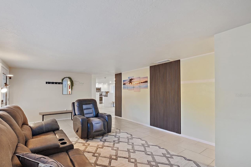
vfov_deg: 76.9
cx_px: 96
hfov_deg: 98.5
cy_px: 95
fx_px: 105
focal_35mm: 15
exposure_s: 1/2
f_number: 8
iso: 200
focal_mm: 12
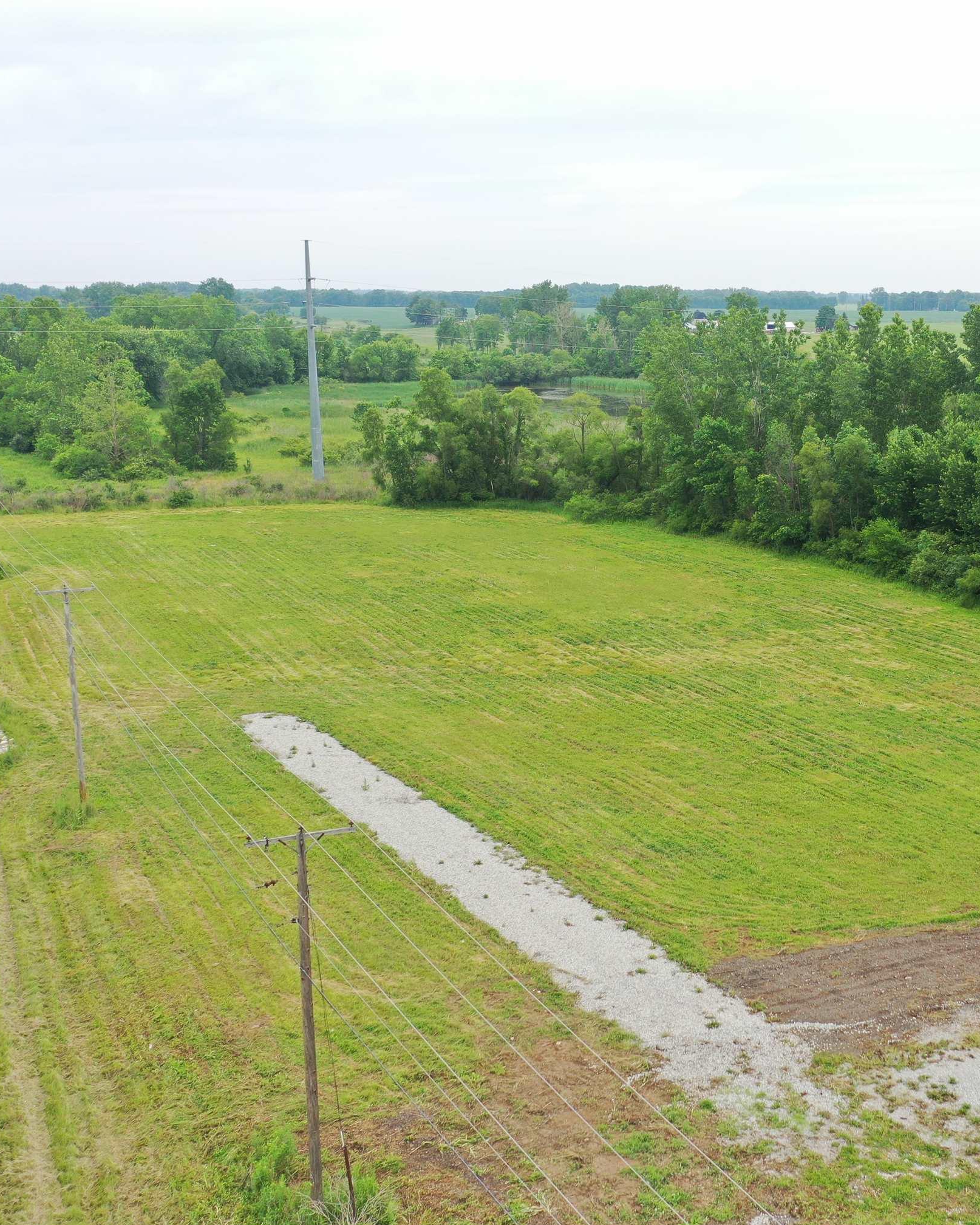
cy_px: 619
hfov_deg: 36.4
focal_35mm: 40
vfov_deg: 45.8
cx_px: 742
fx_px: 1450
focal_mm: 10.26
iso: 100
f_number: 3.5
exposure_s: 1/60
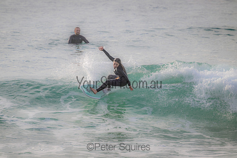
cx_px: 118
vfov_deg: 1.9
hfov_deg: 2.9
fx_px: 4741
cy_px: 79
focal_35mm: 720
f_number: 11
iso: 320
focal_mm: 720
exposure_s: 1/400
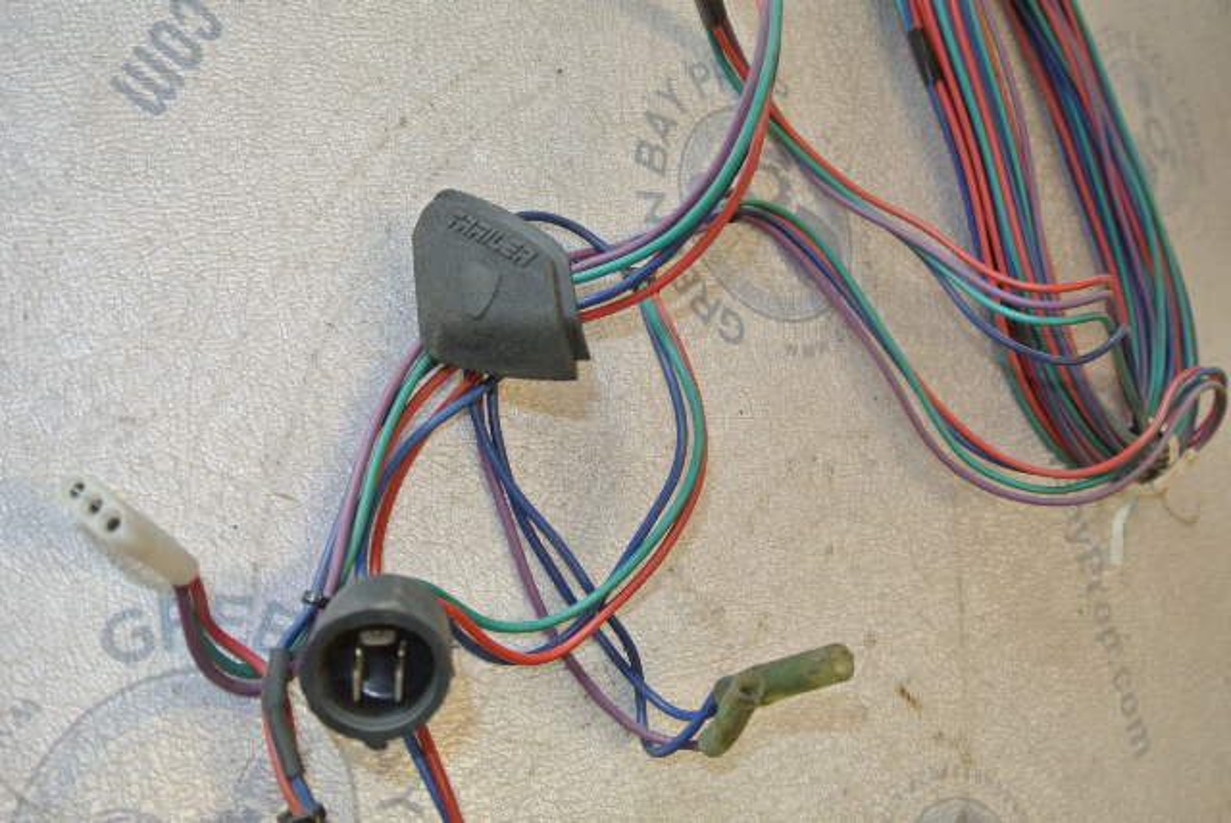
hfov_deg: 51.8
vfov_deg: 36.0
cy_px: 412
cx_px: 616
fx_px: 1266
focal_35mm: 37
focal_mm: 14
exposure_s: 1/60
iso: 250
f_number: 4
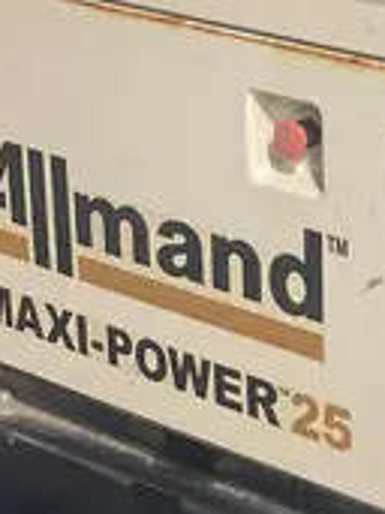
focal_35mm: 120
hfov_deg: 11.7
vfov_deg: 16.3
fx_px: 1782
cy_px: 92
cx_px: 605
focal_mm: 3.99
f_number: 1.8
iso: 200
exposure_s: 1/60
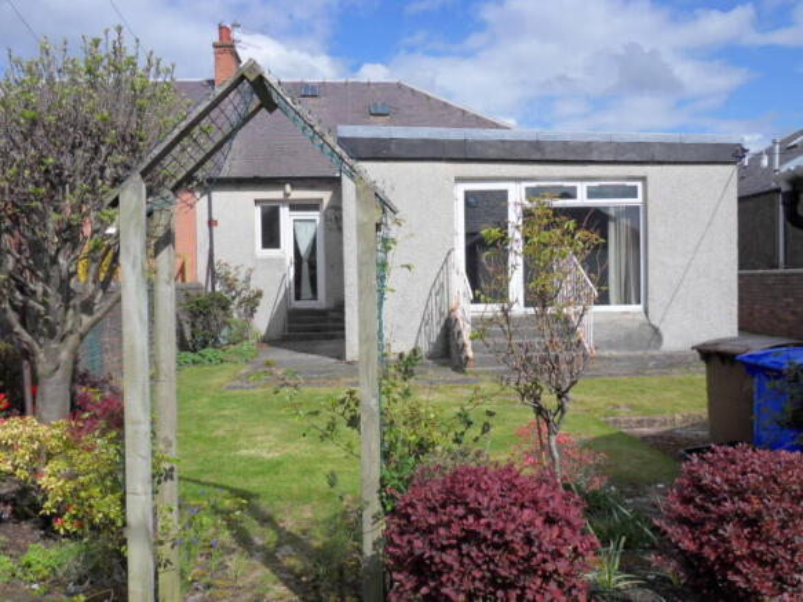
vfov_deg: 44.1
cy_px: 301
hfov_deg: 56.8
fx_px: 742
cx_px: 402
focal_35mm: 32
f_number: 8.2
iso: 80
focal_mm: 5.6
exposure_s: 1/250
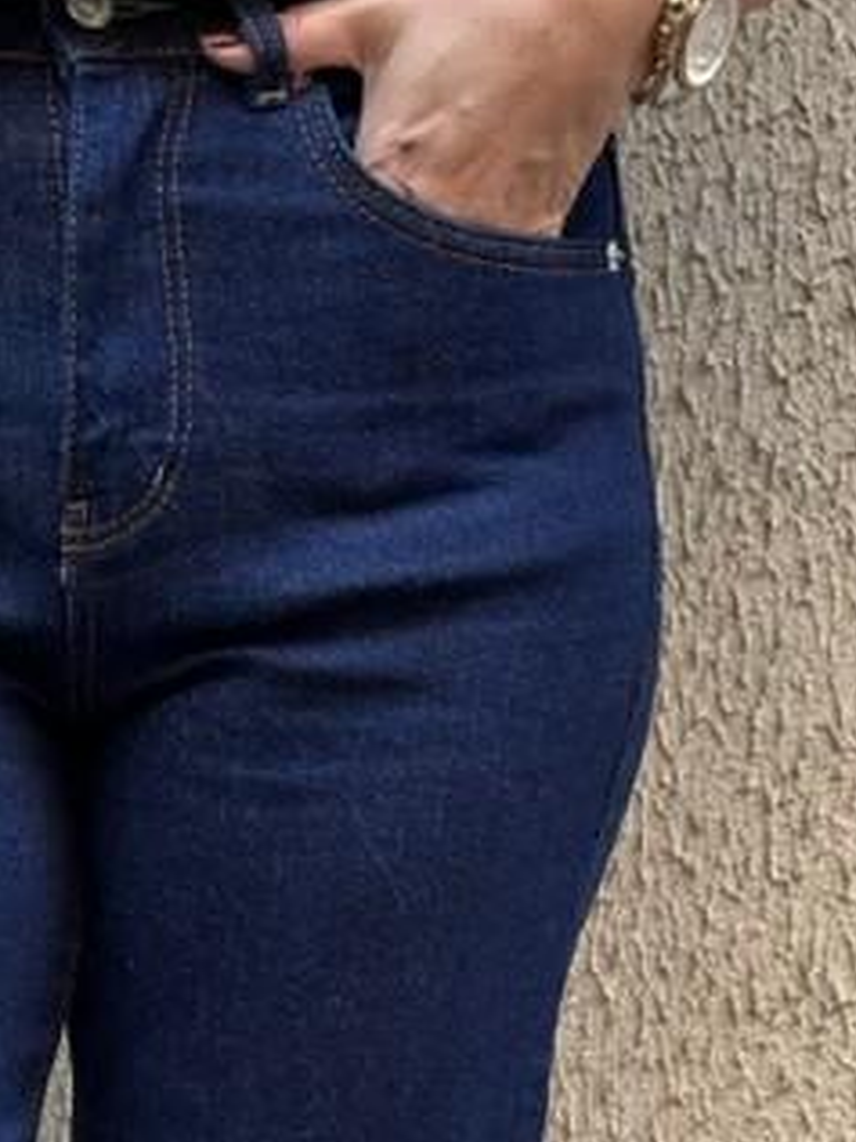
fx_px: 5012
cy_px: 1623
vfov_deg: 12.5
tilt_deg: -11.1
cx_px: 72
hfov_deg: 9.7
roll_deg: -0.1
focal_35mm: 152
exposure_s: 1/121
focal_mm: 6.86
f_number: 1.78
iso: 125
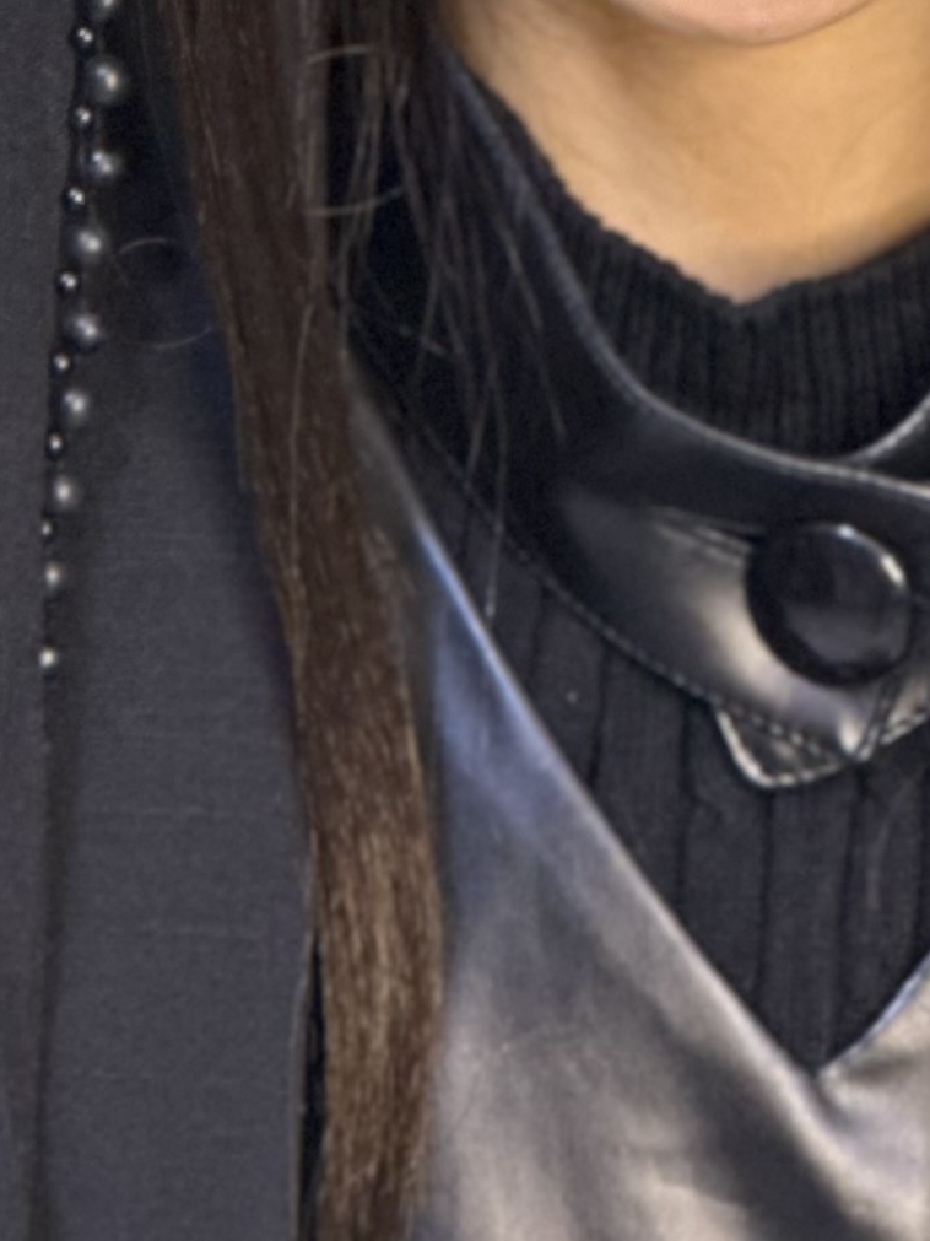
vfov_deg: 6.4
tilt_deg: -15.4
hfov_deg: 4.8
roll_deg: -1.1
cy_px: -21
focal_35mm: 307
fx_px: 11000
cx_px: 664
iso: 160
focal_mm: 9
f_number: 2.8
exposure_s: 1/33
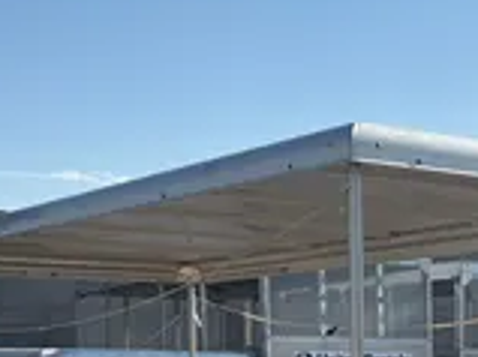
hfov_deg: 21.4
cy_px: 406
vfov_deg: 15.9
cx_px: 409
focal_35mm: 90
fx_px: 1242
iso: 50
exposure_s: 1/4950
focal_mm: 5.96
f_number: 1.6
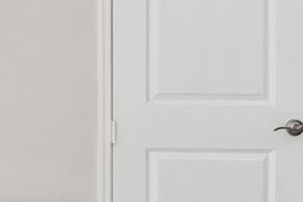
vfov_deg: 16.8
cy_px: 81
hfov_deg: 18.3
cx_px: -275
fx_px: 681
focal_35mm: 81
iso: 100
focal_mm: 10
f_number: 7.1
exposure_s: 1/40
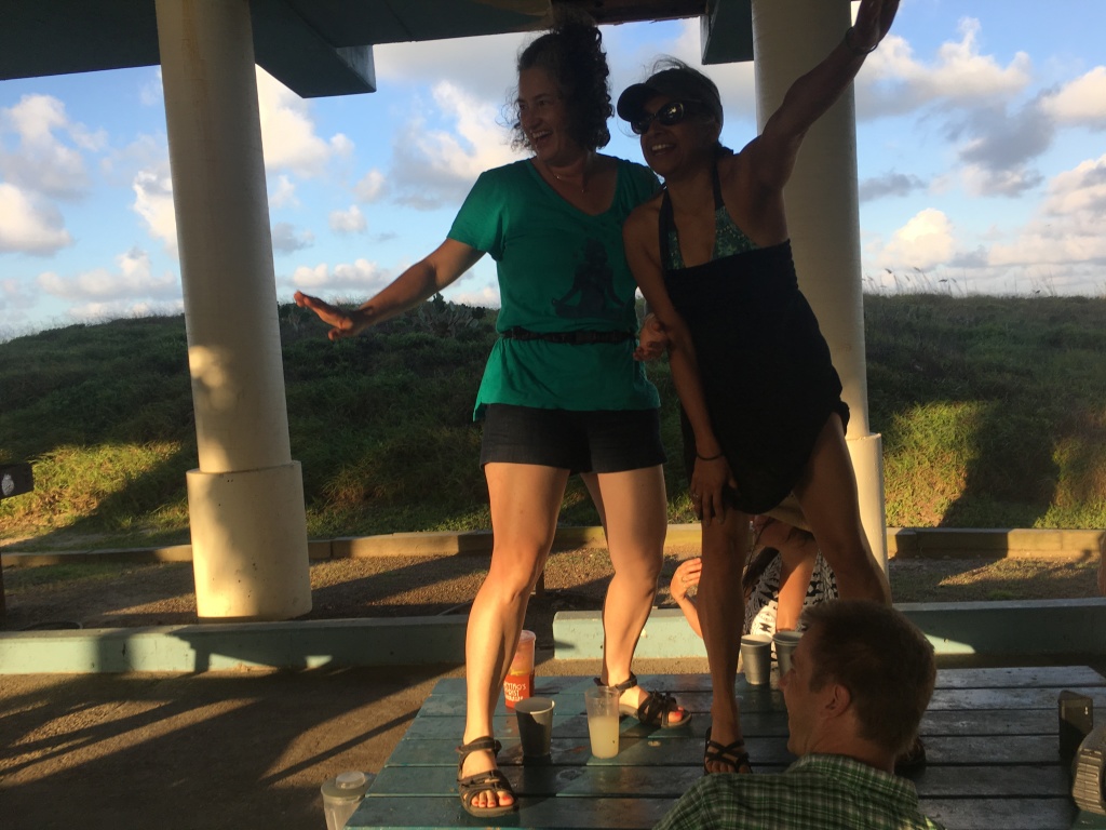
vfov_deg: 48.2
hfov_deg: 61.7
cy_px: 415
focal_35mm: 29
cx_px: 553
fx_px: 927
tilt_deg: +1.1
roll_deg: +2.2
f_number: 2.2
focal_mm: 4.15
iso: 25
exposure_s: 1/478
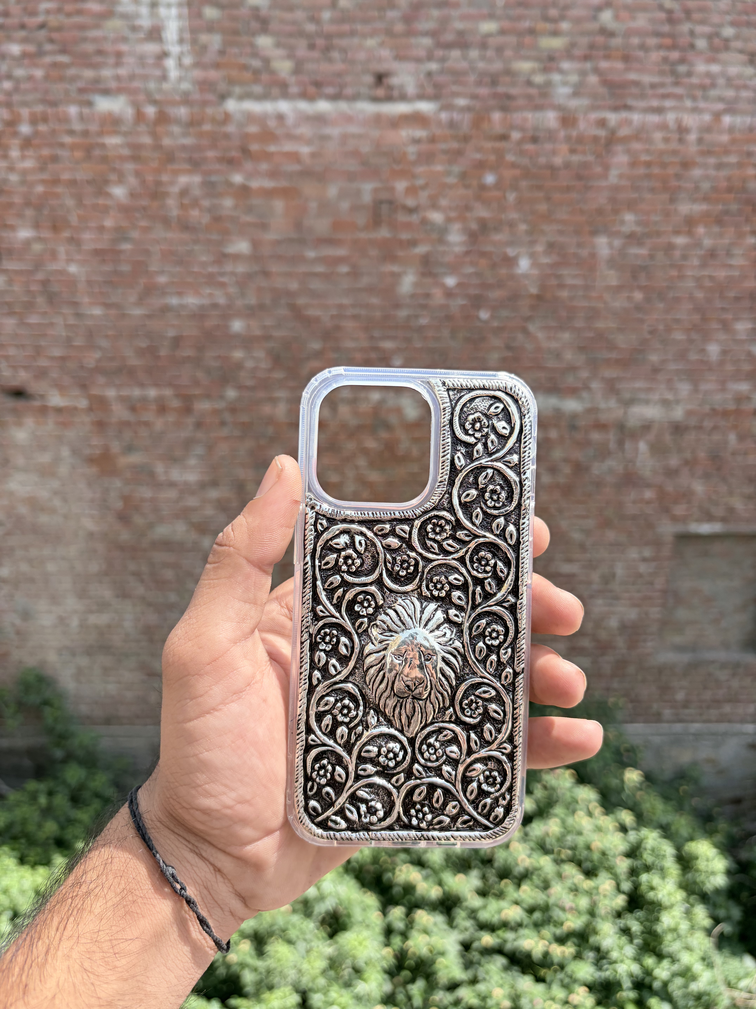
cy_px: 504
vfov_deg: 67.3
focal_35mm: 26
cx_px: 378
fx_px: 757
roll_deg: -0.8
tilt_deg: -23.7
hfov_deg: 53.1
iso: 50
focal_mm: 5.96
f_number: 1.6
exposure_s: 1/1517
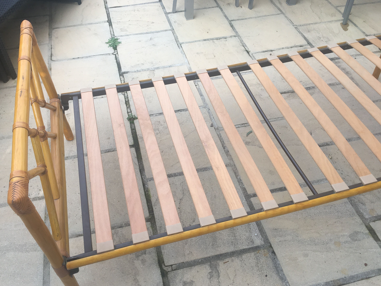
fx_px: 341
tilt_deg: -48.2
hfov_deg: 58.3
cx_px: 177
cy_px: 146
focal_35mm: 31
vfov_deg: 45.4
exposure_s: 1/287
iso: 25
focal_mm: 4.15
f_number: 2.2
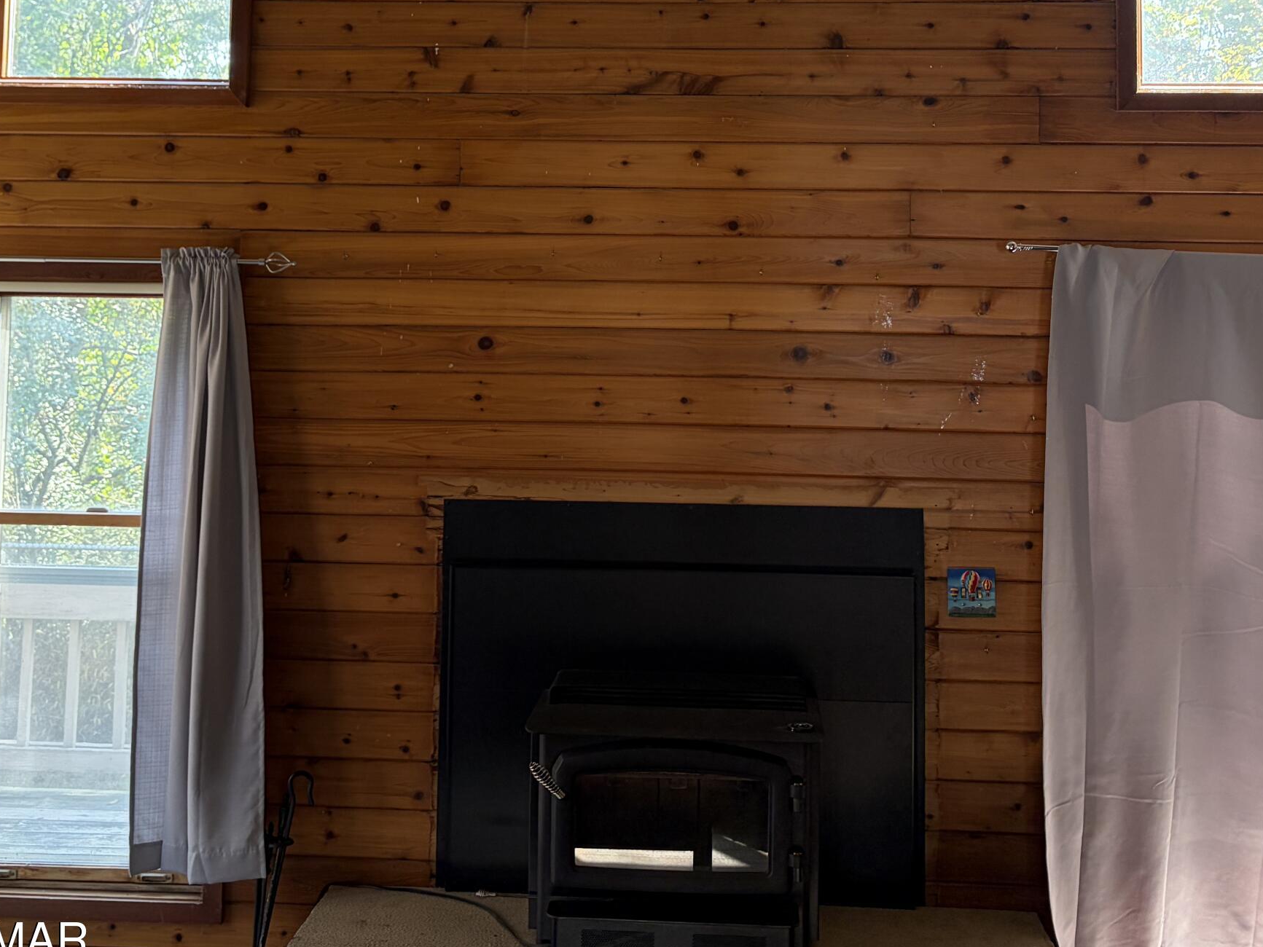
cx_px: 617
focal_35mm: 45
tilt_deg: +5.2
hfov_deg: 42.1
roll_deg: +0.0
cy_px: 195
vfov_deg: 31.4
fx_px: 1642
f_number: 1.6
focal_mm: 5.96
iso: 125
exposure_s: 1/121
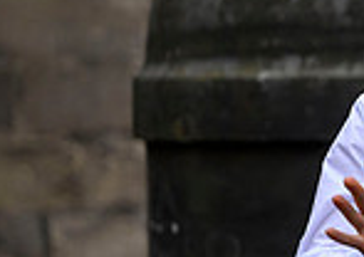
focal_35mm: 620
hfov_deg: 3.2
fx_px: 6389
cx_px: 834
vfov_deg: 2.3
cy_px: 90
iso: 500
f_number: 2.8
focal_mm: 125
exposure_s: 1/640
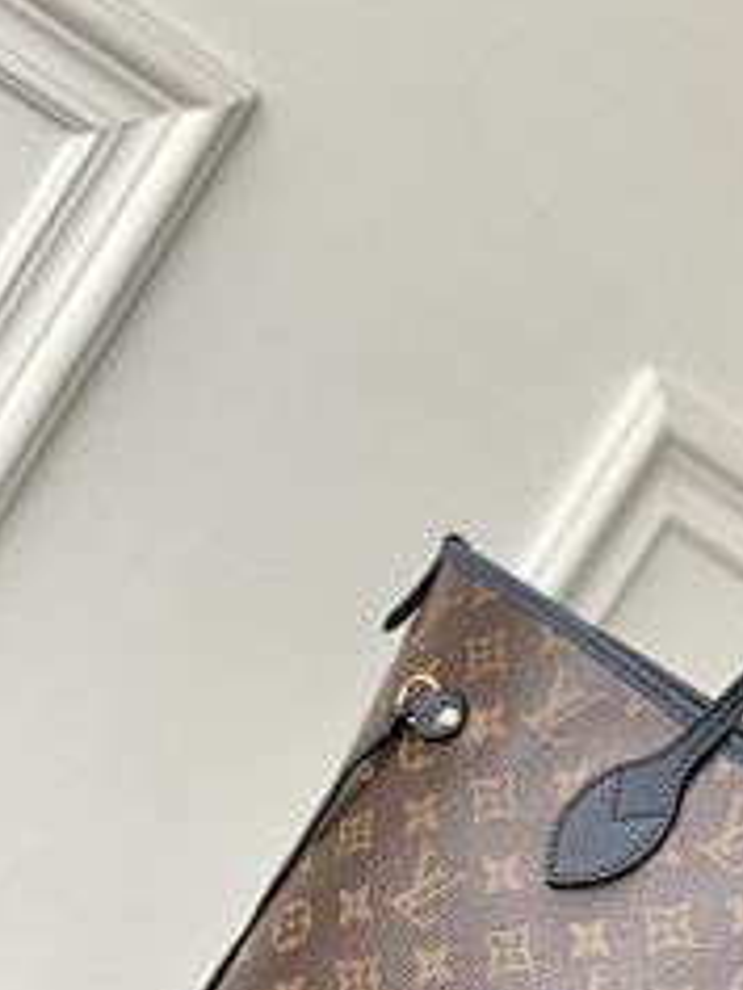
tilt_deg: -4.1
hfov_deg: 13.3
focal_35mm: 110
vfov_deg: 17.5
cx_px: 741
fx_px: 3148
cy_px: 965
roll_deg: -33.5
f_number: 2.4
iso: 125
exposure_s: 1/66
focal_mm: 6
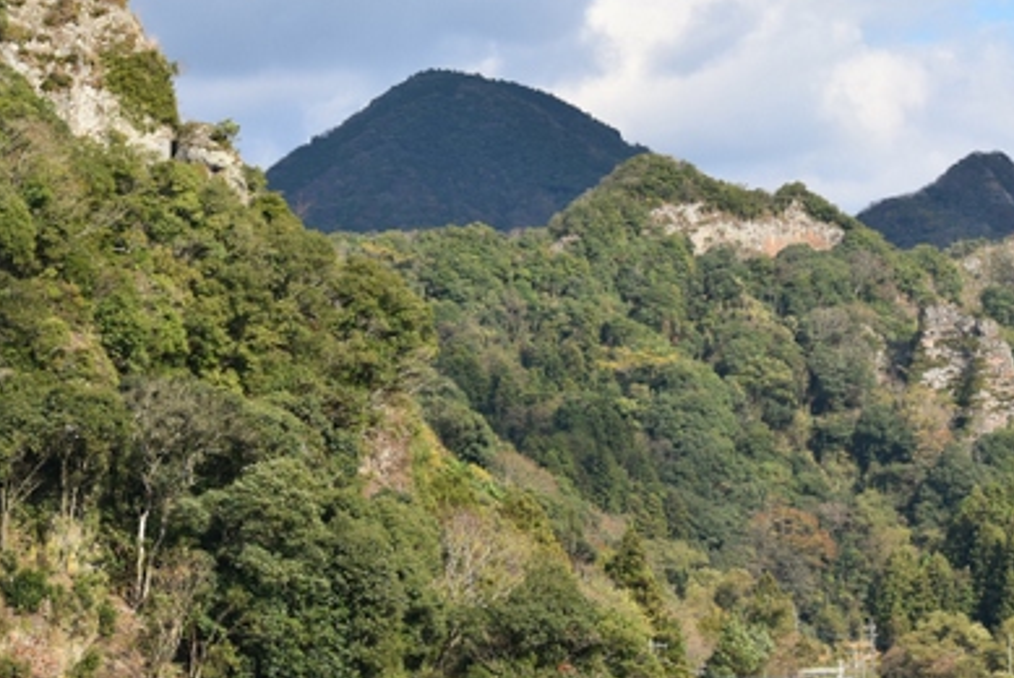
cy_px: 351
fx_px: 4313
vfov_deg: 9.0
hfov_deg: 13.4
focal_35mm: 153
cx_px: 787
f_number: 9
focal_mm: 62
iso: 200
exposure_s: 1/320
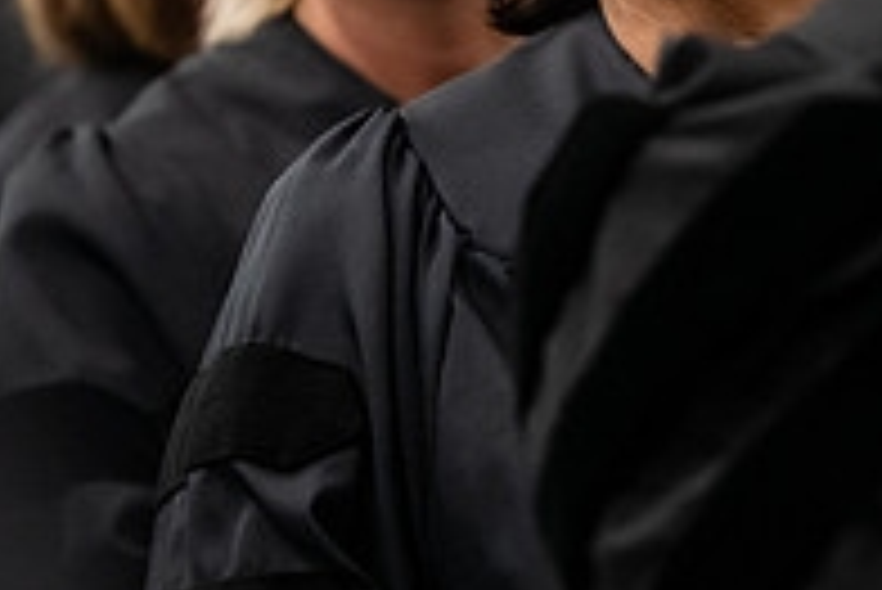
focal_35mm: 504
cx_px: 670
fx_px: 12357
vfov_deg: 2.7
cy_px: -137
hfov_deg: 4.1
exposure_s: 1/200
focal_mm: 170
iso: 3200
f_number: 3.2
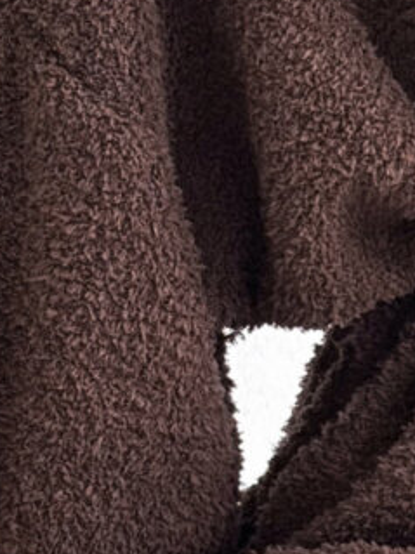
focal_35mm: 231
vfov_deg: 8.5
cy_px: 502
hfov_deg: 6.3
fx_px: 3695
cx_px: 807
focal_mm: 6.86
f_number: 1.8
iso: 125
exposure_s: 1/75
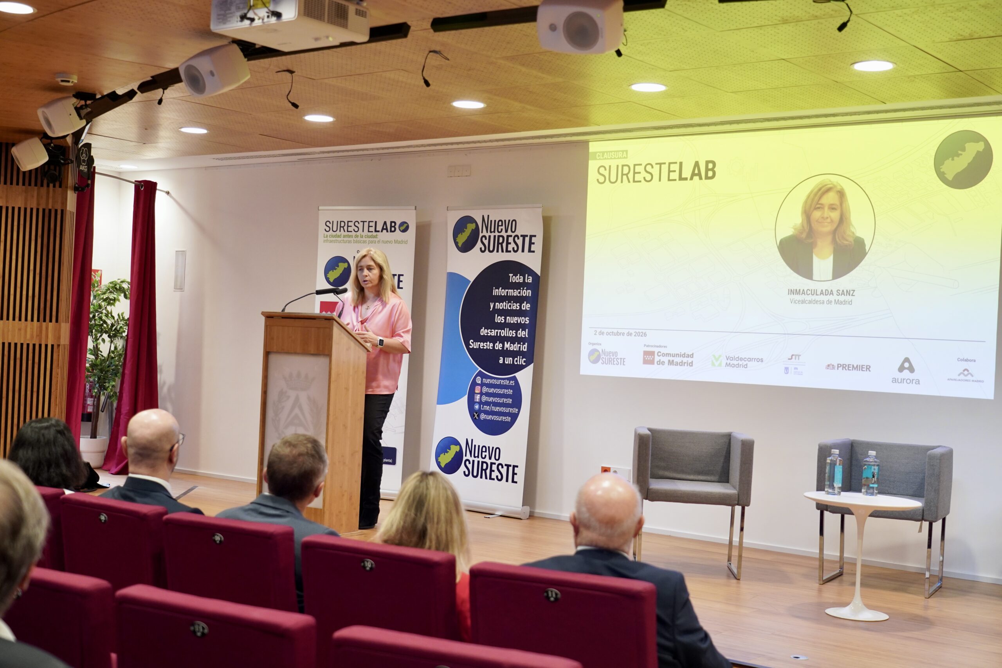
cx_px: 501
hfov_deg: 42.7
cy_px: 334
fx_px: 1280
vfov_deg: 29.2
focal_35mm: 46
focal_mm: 46
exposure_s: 1/200
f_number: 4
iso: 1600
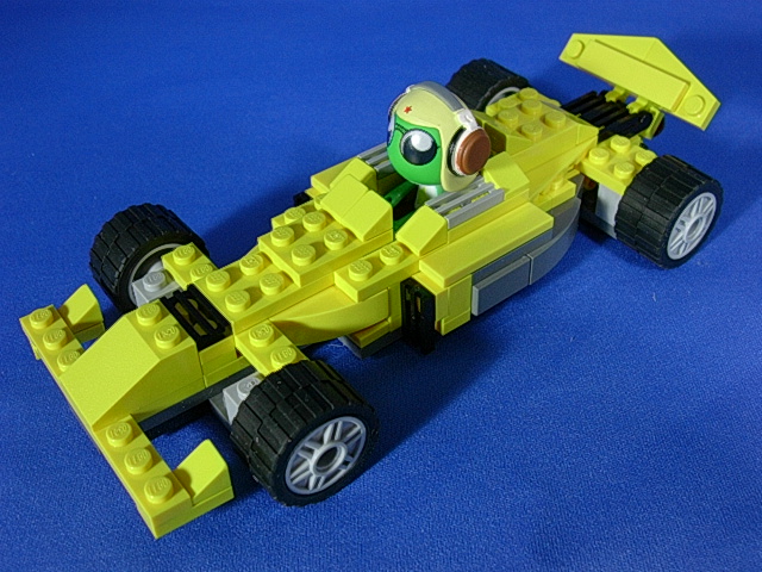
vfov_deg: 35.1
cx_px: 381
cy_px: 286
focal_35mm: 41
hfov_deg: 45.8
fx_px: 903
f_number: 2.8
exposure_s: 1/9.2
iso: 70
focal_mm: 6.2
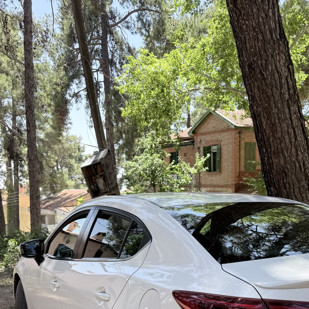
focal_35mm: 41
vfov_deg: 38.9
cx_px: 216
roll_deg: +1.8
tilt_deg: -9.0
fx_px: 414
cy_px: 259
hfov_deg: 40.2
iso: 80
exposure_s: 1/772
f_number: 1.78
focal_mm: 6.76
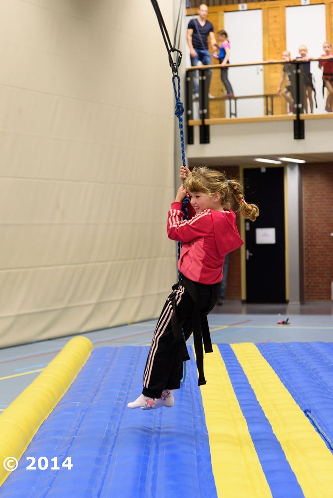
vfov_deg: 23.9
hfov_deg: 16.1
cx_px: 166
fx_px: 1178
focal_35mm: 85
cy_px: 249
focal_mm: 85
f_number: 4.5
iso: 2500
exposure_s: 1/200
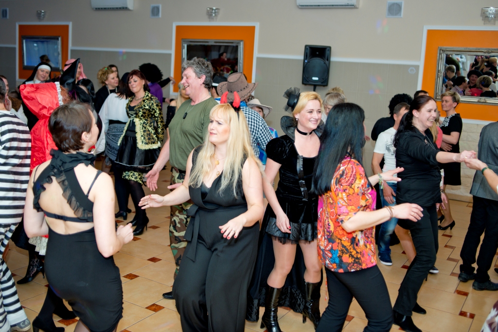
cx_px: 249
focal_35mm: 35
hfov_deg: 54.4
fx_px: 484
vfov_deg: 37.9
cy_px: 166
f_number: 2.8
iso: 400
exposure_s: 1/320
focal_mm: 35
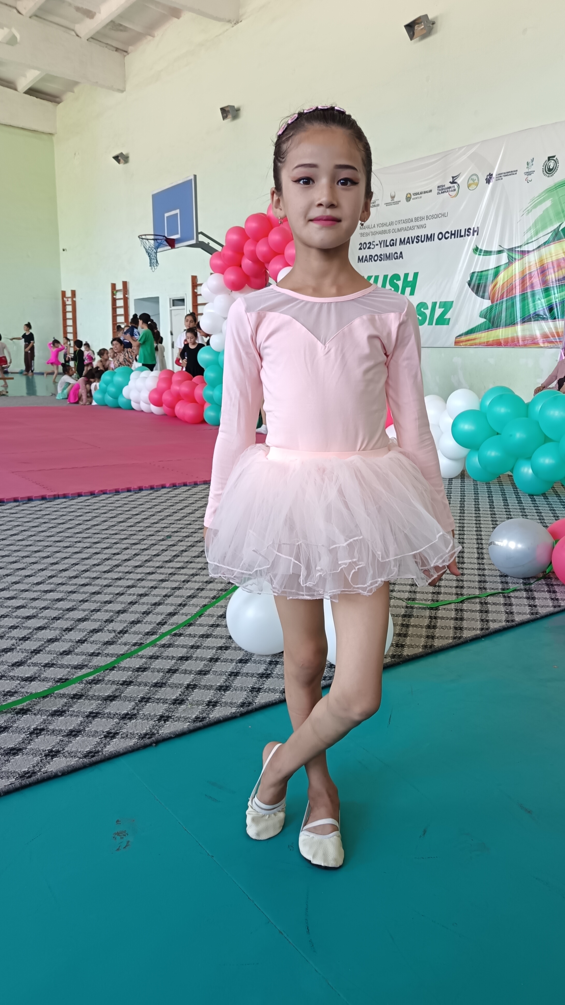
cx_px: 335
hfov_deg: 42.7
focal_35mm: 27
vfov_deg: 69.9
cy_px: 506
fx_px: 719
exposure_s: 1/50
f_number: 1.75
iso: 616
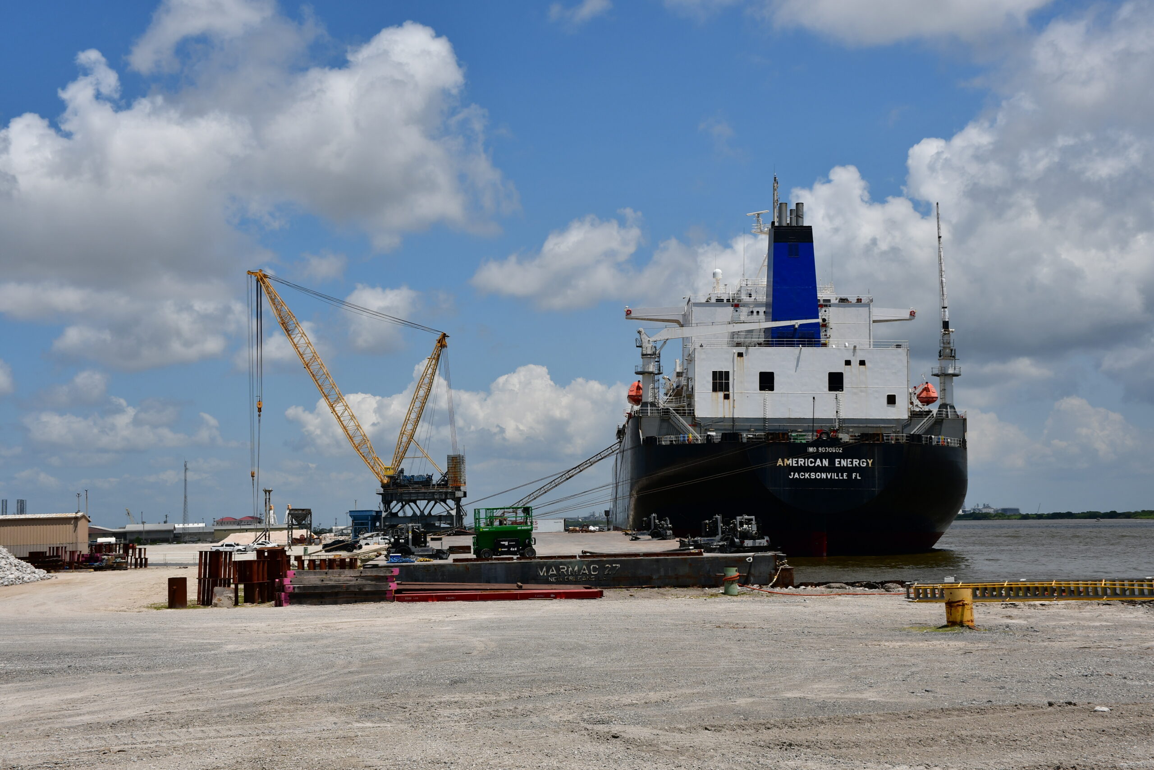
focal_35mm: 51
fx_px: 1635
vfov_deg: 26.5
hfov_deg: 38.9
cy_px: 385
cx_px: 577
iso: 140
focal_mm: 34
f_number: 11
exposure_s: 1/500
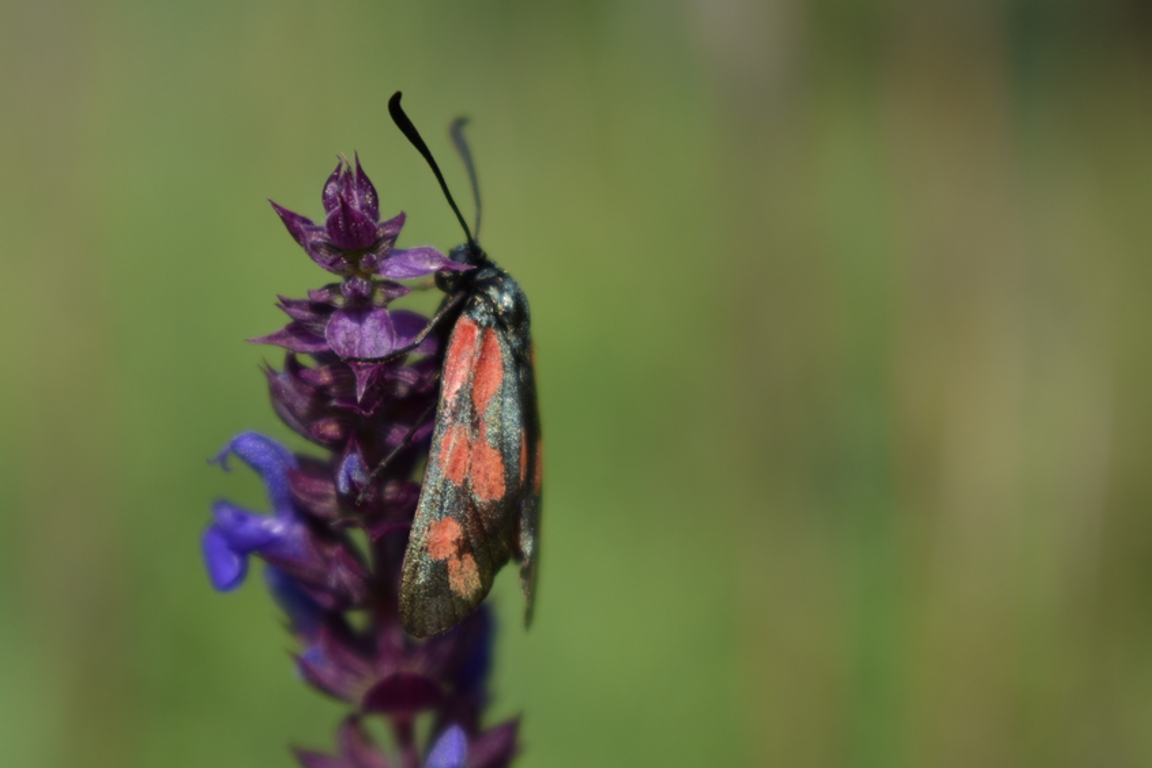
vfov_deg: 14.6
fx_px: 2994
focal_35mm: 94
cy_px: 342
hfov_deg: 21.8
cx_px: 501
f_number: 5.6
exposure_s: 1/640
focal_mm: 55
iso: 100
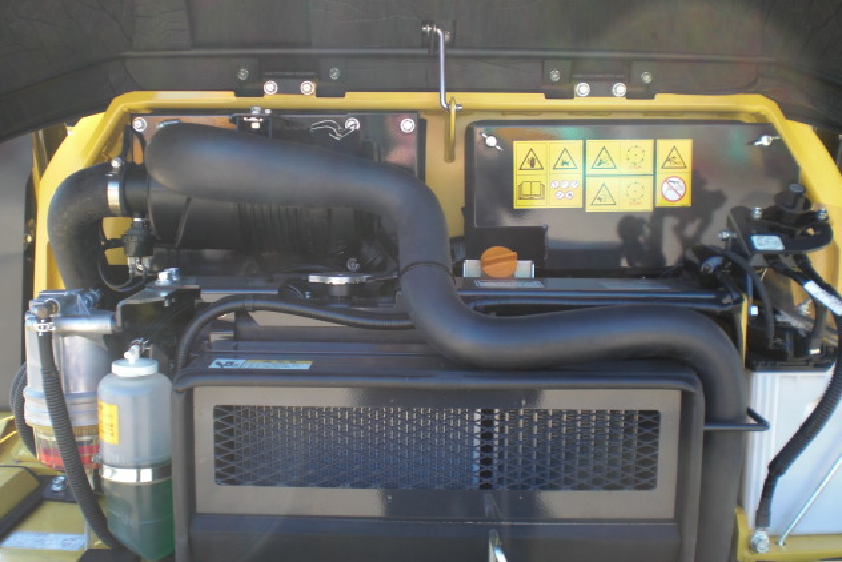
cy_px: 286
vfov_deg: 33.4
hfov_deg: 48.4
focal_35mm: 40
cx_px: 425
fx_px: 936
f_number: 3.1
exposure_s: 1/80
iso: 64
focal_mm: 6.3
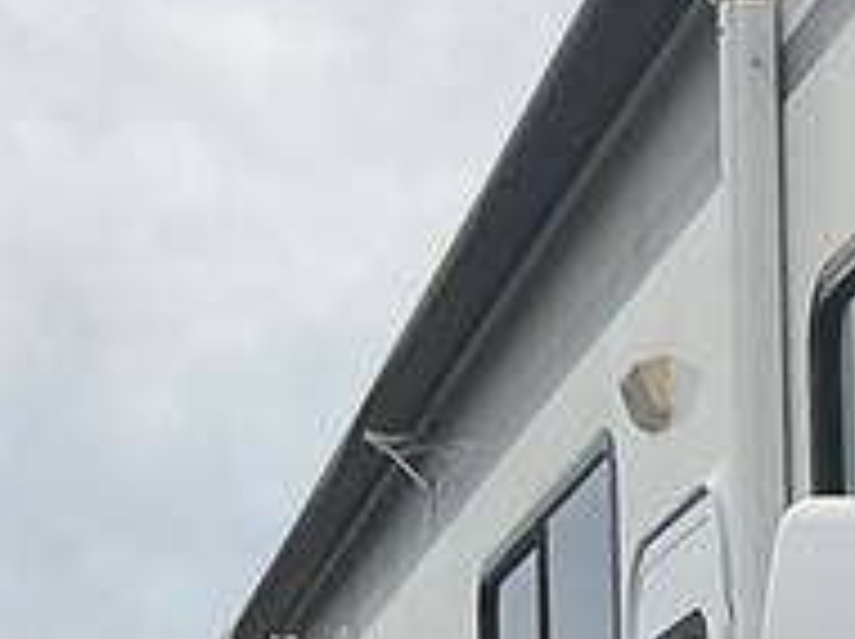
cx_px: 1845
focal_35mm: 153
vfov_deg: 9.1
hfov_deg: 11.4
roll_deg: -0.4
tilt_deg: -1.7
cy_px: 1269
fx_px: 3774
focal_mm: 3
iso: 16
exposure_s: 1/2058
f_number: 1.8
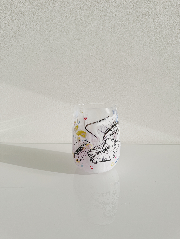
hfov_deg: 56.8
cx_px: 90
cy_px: 120
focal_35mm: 24
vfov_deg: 71.6
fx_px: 166
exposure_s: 1/6410
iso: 80
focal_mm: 6.76
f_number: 1.78
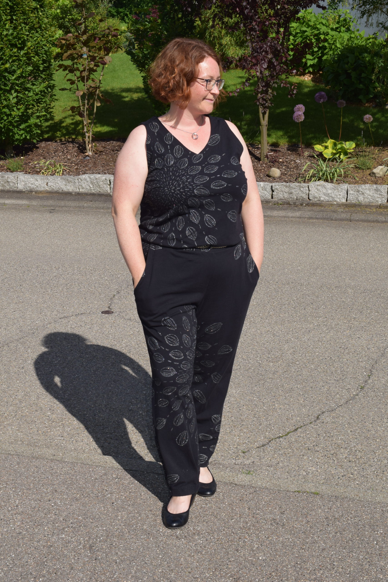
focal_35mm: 52
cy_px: 291
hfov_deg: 25.8
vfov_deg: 37.8
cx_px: 194
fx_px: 849
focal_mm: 35
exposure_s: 1/200
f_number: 13
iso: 100
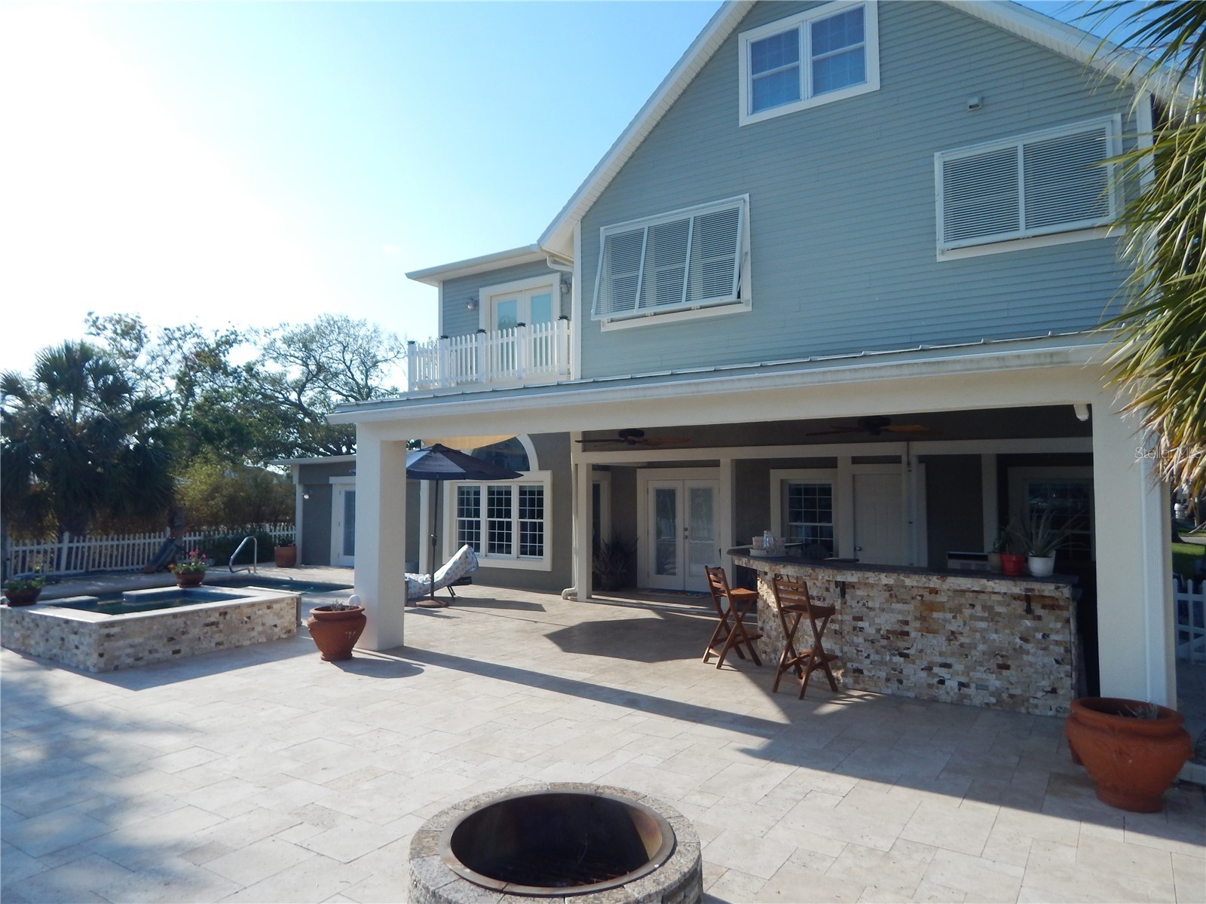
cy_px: 452
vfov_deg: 61.1
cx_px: 603
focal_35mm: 22
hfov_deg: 76.4
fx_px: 766
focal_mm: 4
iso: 125
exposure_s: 1/500
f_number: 6
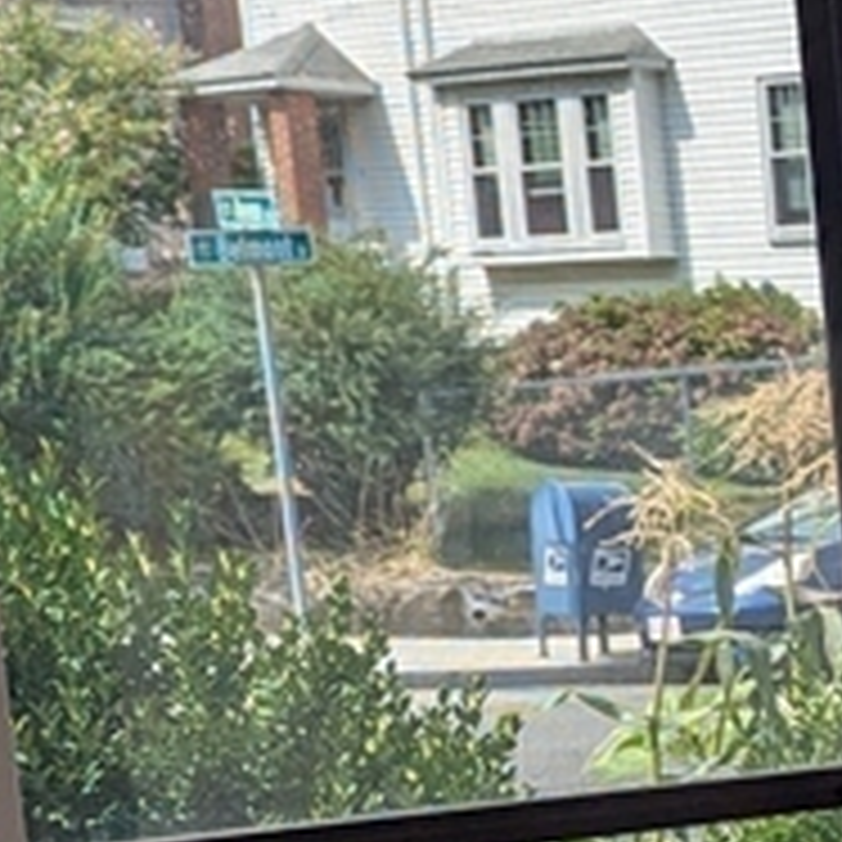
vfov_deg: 14.6
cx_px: 2085
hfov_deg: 11.9
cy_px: 1000
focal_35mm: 116
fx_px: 3192
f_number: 1.85
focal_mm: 6.81
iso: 45
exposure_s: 1/1099
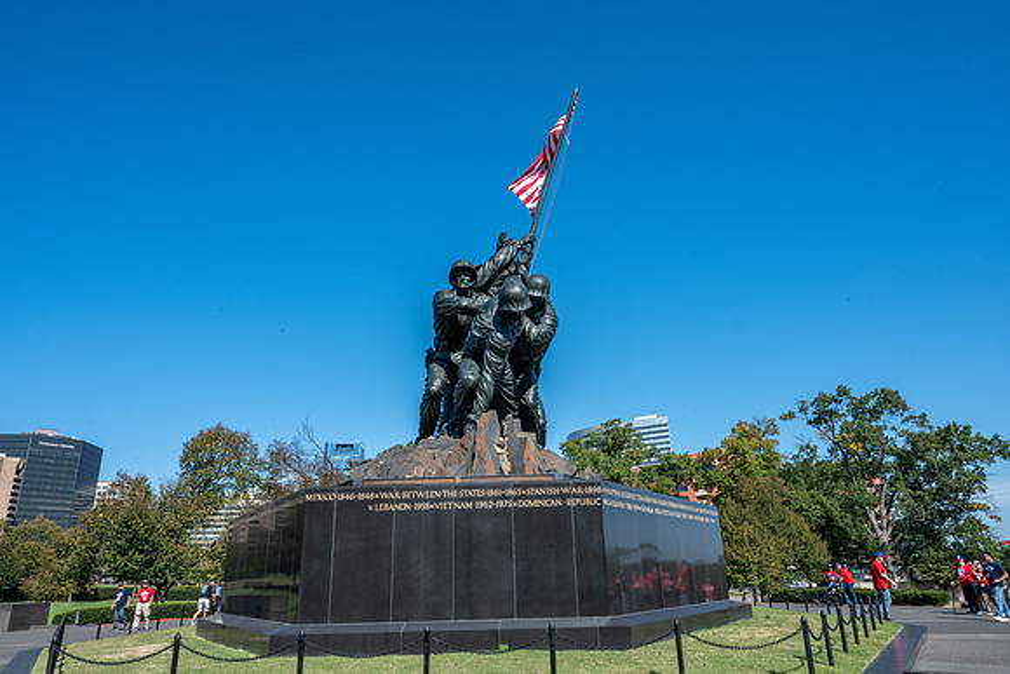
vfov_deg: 53.2
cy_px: 337
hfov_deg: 73.7
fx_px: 673
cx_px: 505
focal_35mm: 24
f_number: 18
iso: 400
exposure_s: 1/200
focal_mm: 24
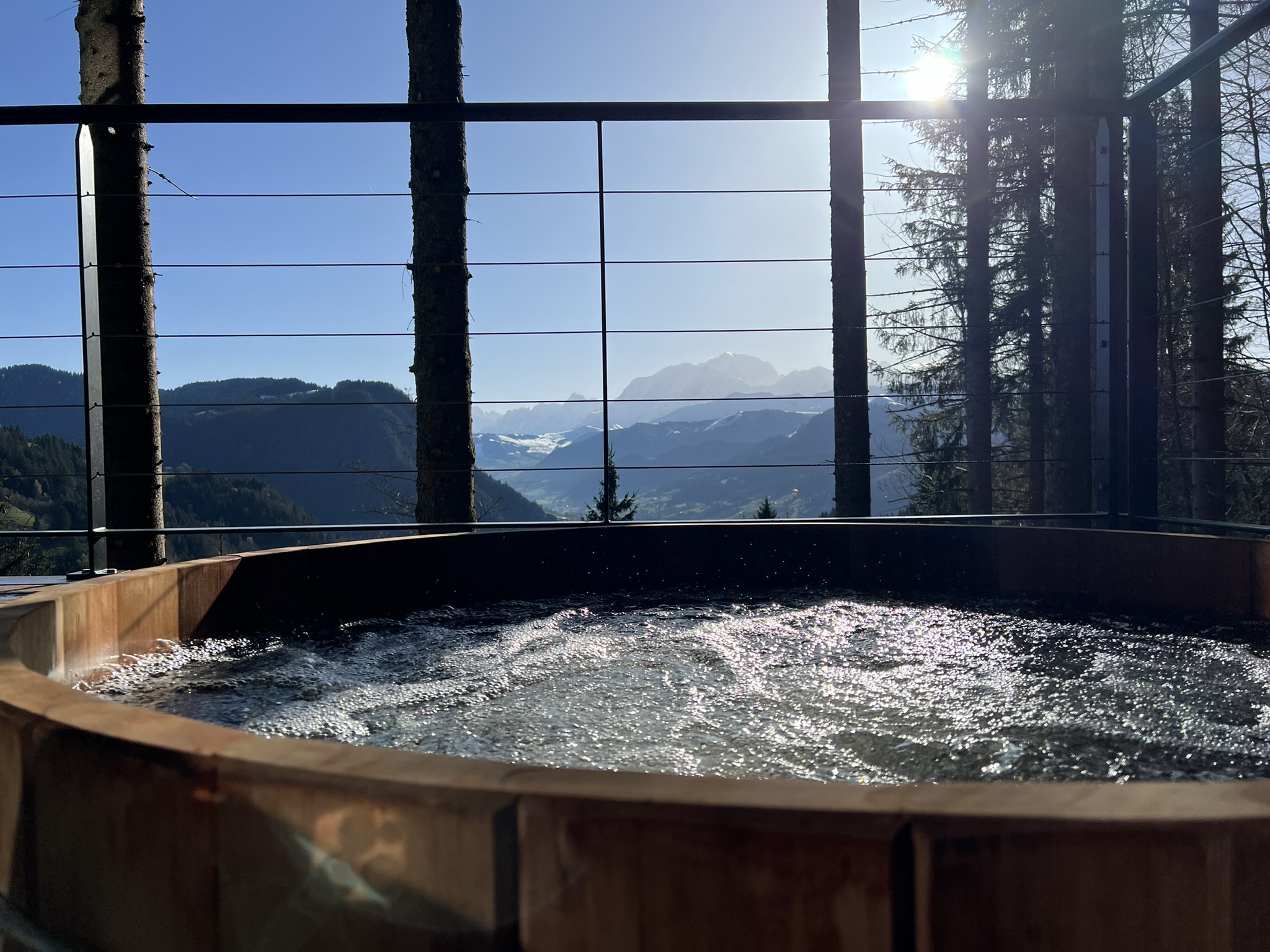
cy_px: 476
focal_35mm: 26
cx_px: 635
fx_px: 954
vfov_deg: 53.1
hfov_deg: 67.3
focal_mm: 5.7
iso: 50
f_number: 1.5
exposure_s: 1/8000
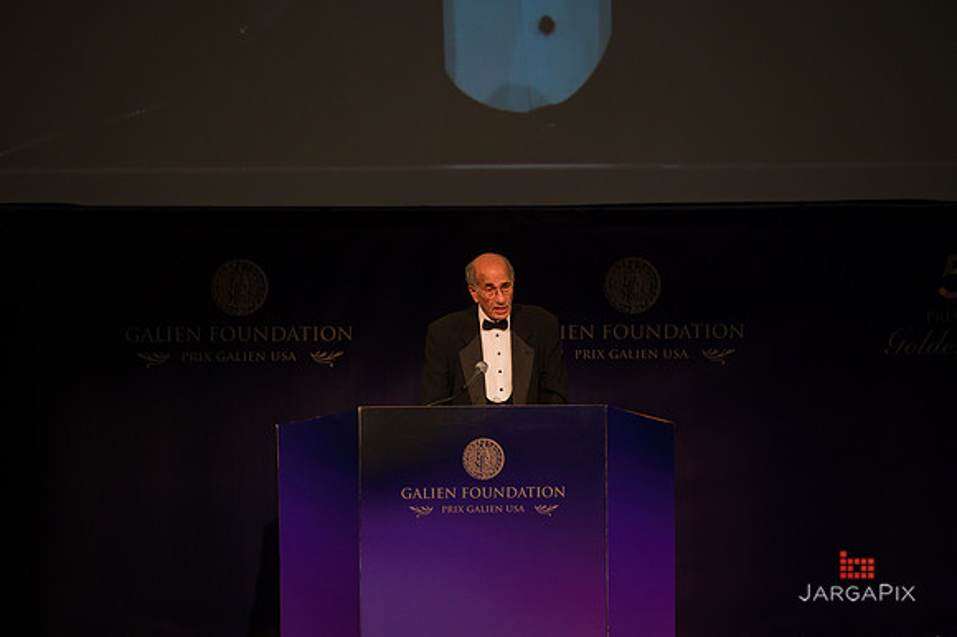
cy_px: 318
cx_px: 478
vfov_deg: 6.9
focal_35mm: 200
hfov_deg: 10.3
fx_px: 5313
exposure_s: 1/200
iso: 1600
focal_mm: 200
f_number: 4
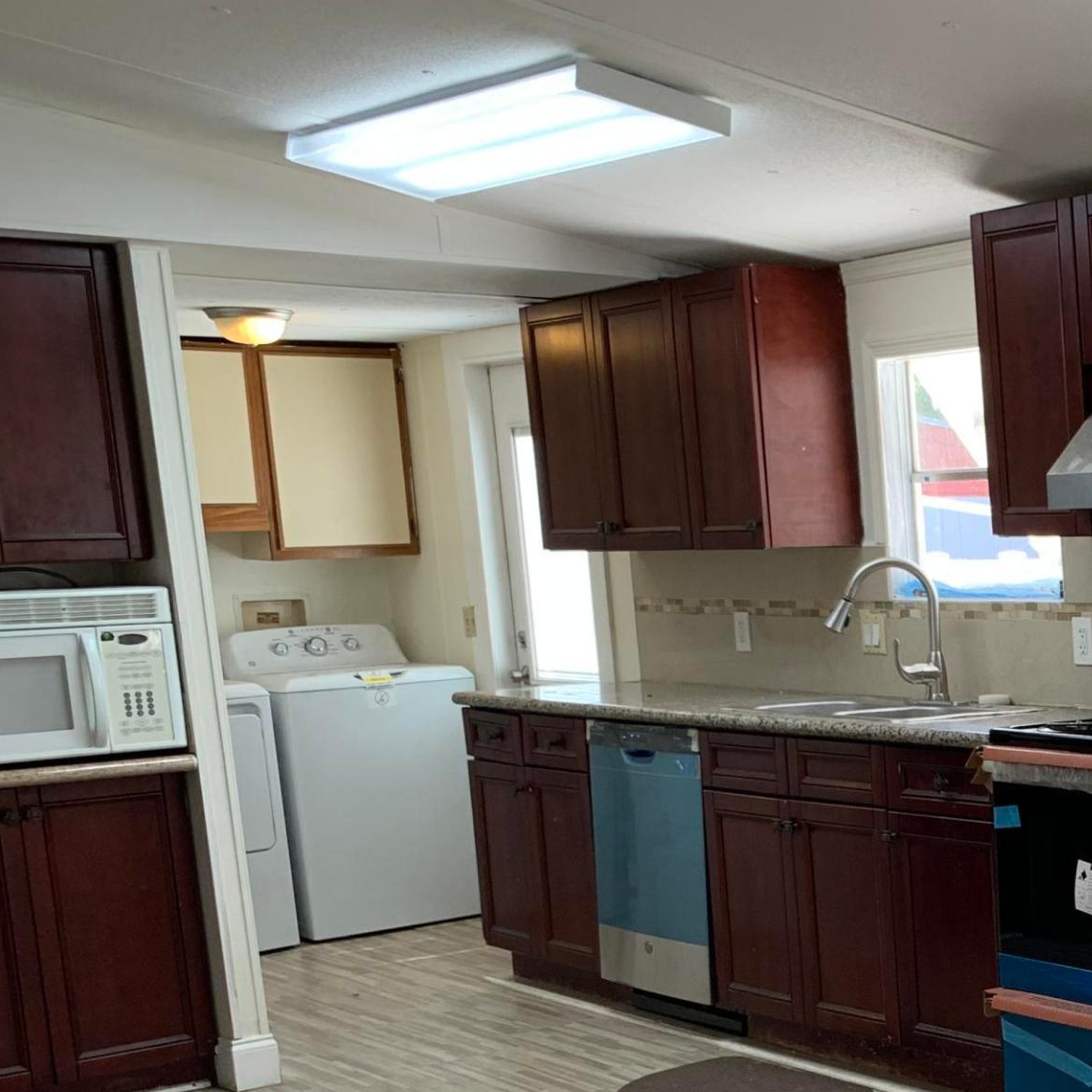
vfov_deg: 29.2
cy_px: 909
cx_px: 1307
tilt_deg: -10.5
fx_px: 2034
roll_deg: +1.6
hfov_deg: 26.7
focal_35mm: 57
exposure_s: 1/121
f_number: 1.8
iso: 50
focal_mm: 4.25
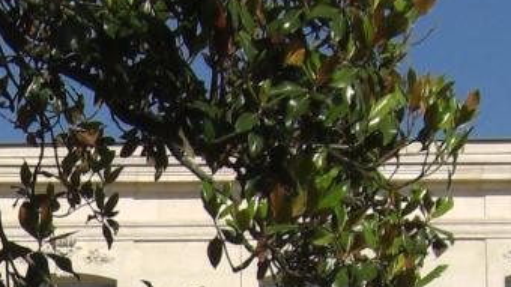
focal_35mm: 234
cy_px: 700
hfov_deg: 9.0
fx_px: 3170
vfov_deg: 5.0
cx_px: -206
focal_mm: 7.9
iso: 80
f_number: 8
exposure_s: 1/320
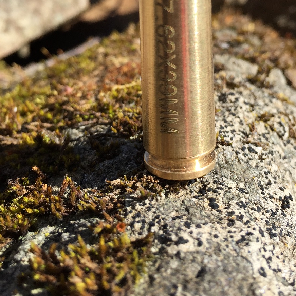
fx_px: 464
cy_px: 78
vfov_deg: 34.7
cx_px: 172
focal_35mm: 48
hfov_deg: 35.3
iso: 32
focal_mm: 4.15
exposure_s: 1/989
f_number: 2.2
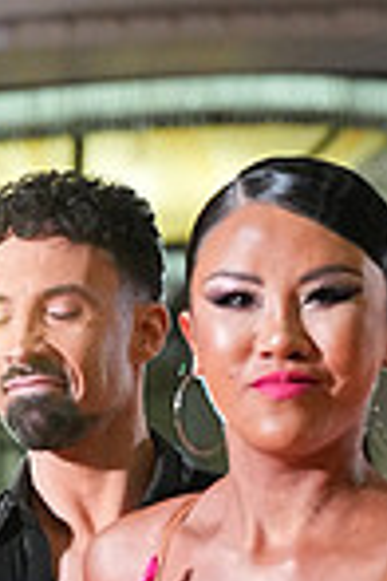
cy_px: 1016
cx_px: 172
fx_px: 6917
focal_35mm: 429
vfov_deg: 4.8
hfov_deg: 3.2
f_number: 5
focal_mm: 109
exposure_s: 1/400
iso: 8000
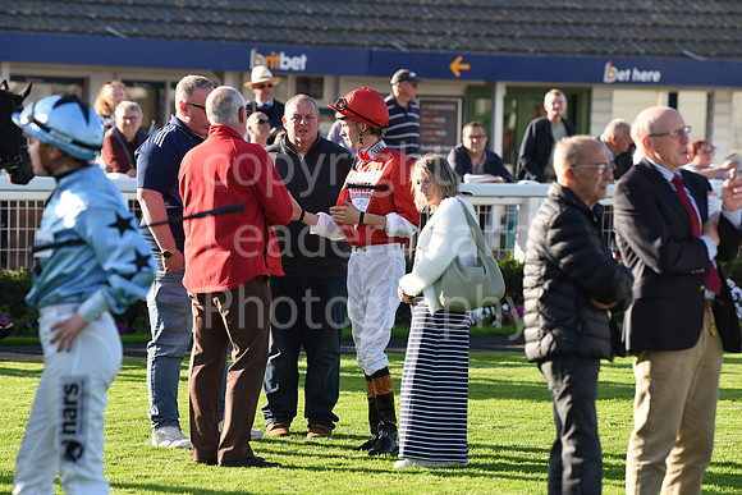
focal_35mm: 200
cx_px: 371
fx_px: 4123
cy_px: 248
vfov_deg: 6.9
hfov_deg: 10.3
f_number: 5
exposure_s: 1/800
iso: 400
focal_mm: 200
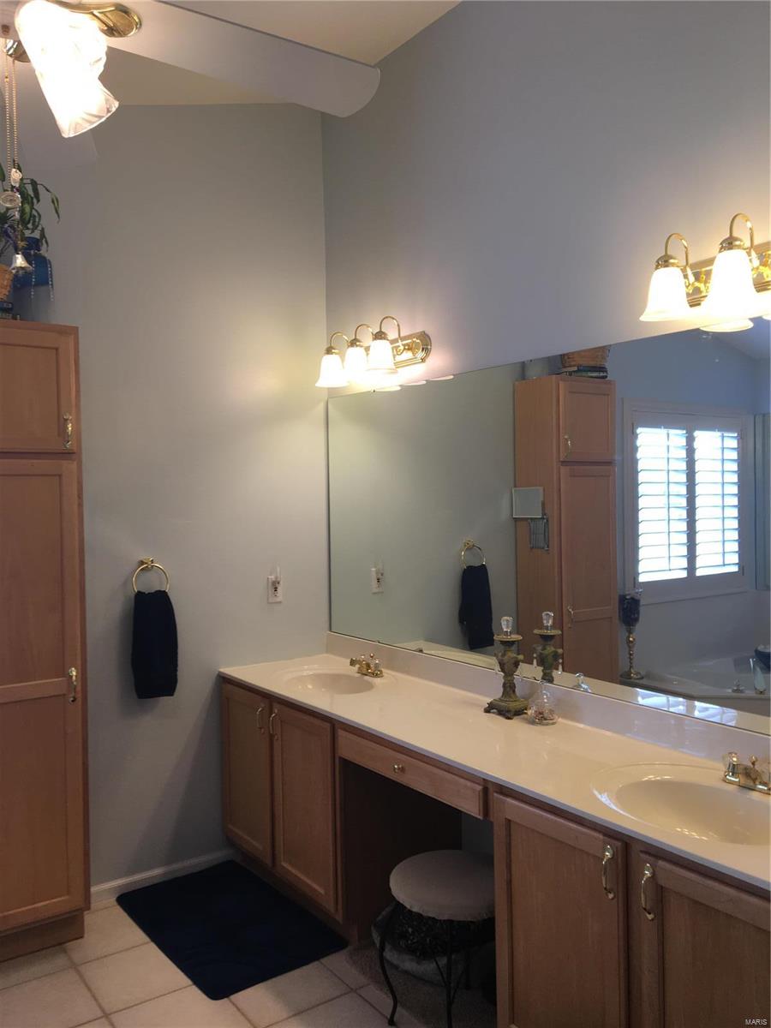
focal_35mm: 29
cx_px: 386
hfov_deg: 48.2
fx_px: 861
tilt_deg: -0.6
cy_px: 514
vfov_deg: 61.7
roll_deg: +0.1
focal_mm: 4.15
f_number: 2.2
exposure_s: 1/40
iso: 25
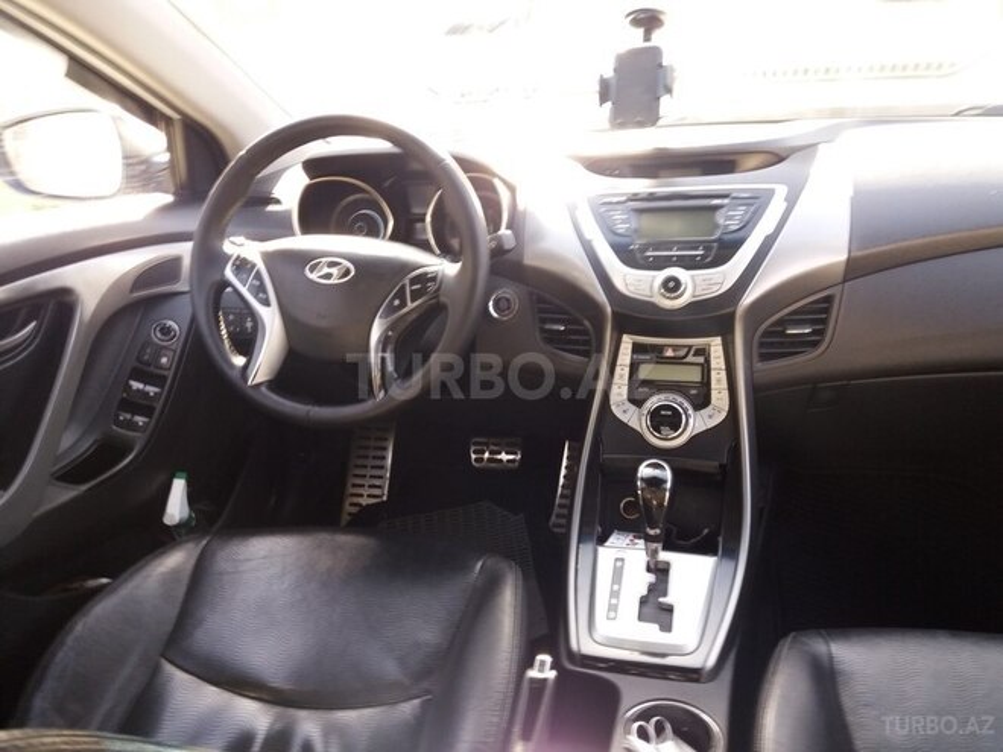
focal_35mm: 28
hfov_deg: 63.4
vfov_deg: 49.7
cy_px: 376
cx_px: 502
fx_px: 811
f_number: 1.9
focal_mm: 3.7
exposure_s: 1/50
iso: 80
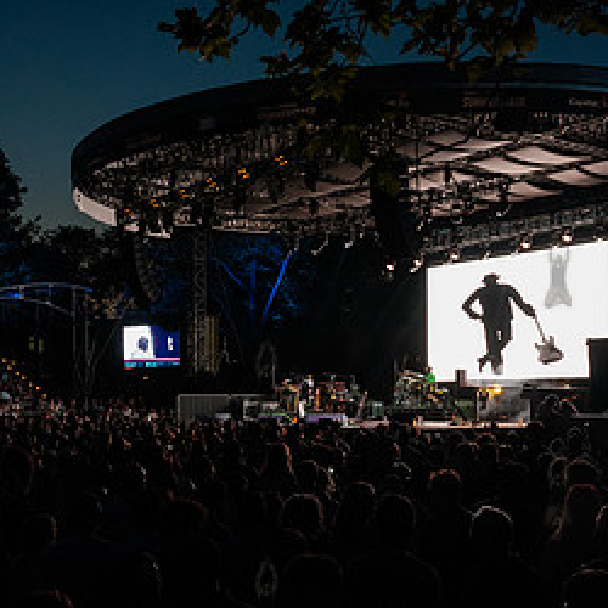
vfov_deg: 31.4
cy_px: 410
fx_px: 1073
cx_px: 265
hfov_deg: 31.6
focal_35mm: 54
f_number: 4
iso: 4000
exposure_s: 1/320
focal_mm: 27
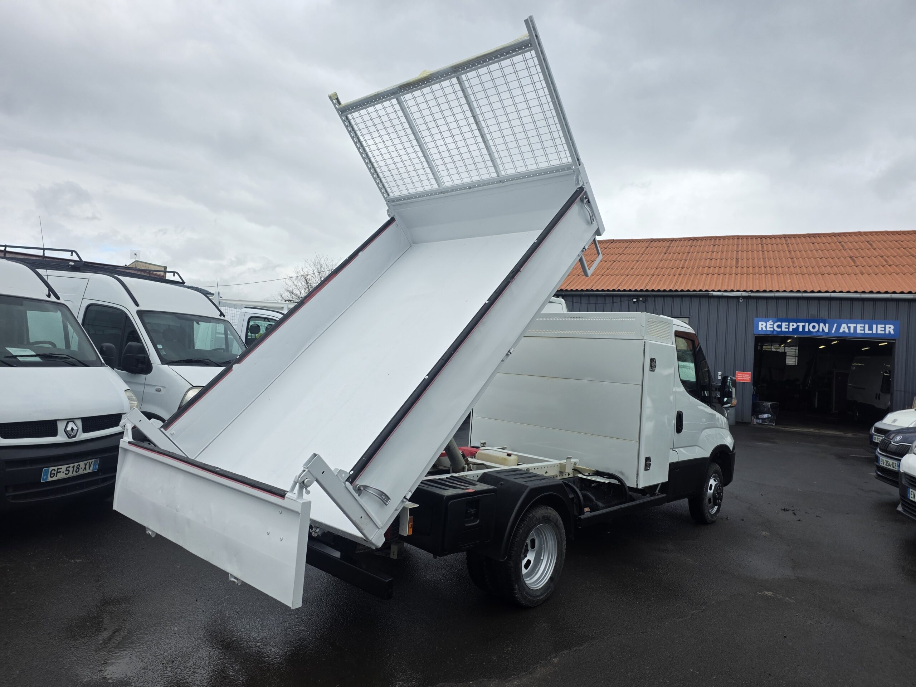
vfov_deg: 58.9
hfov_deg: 73.9
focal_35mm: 23
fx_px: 609
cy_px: 344
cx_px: 458
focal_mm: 6.25
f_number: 1.7
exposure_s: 1/2443
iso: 80
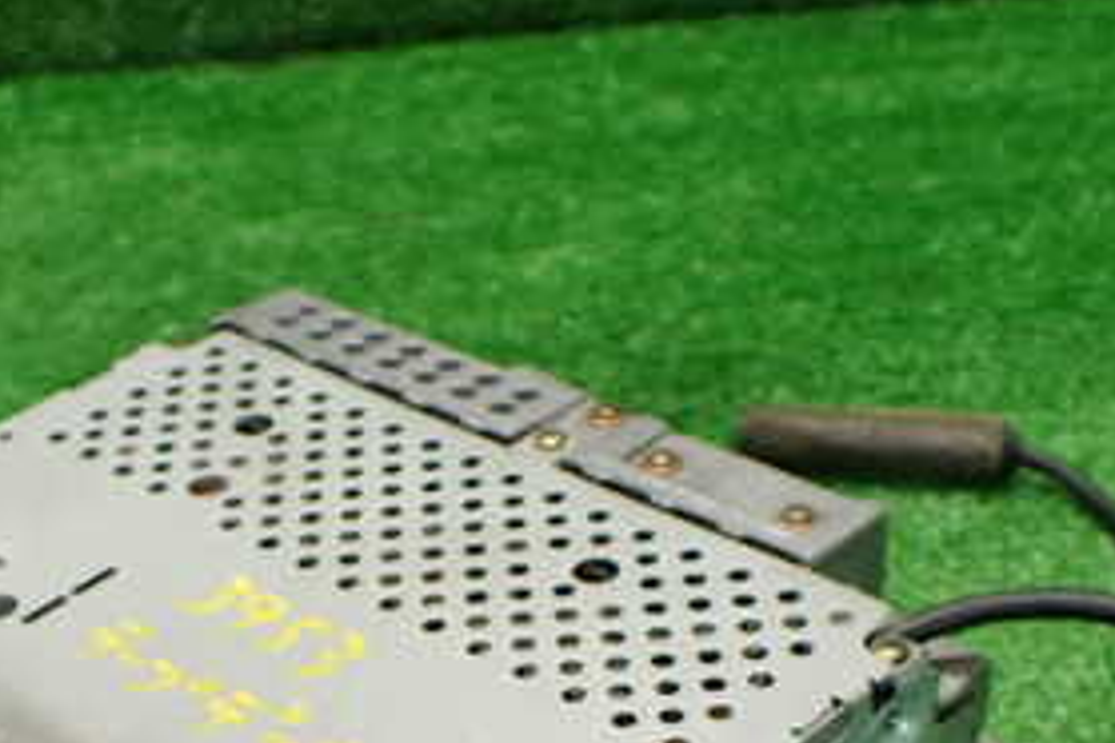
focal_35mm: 67
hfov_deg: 29.8
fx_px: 2075
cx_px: 348
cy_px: 791
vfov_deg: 19.6
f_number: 2.3
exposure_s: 1/125
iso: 500
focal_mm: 5.4
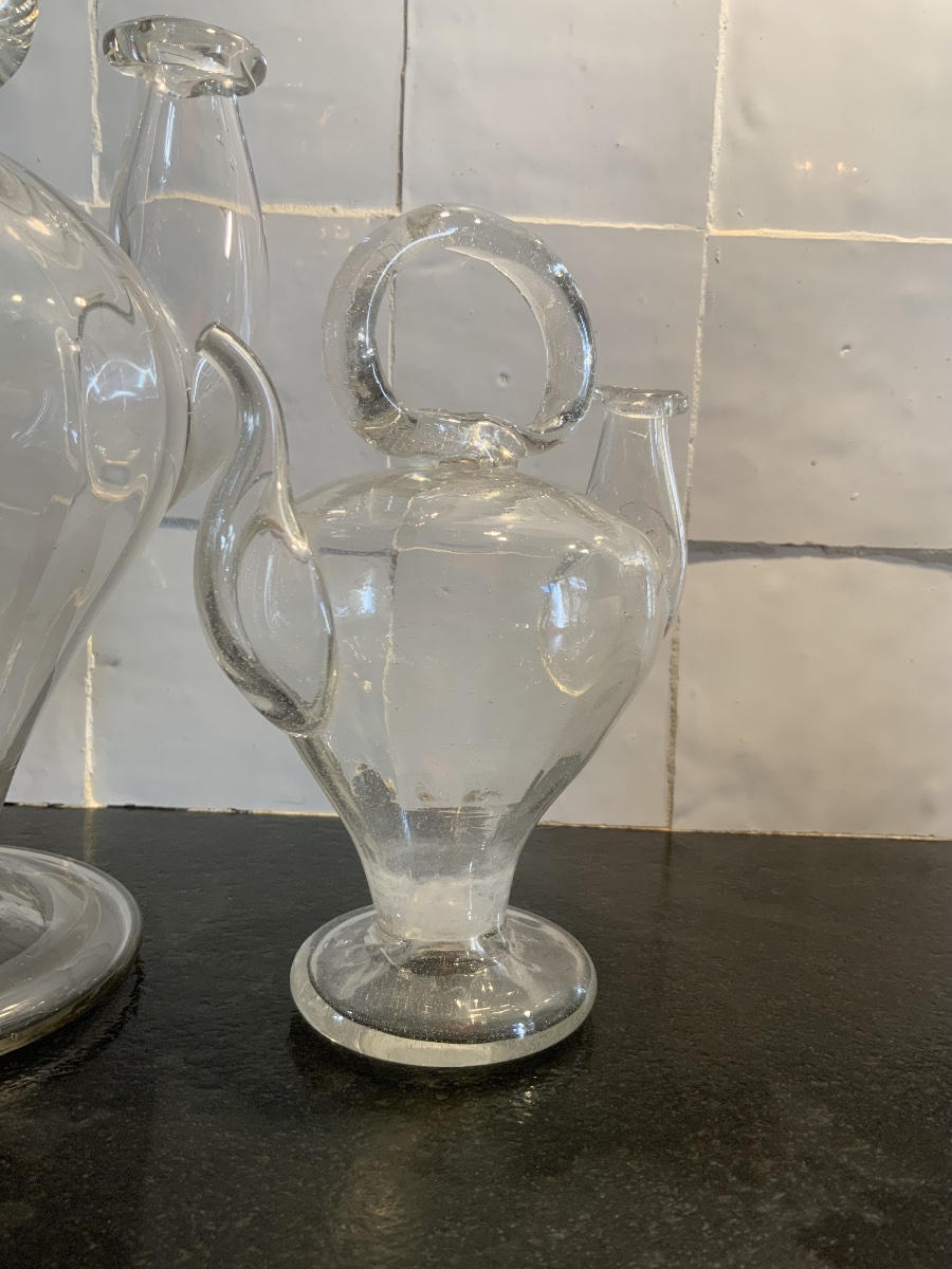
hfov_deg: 48.2
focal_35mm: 29
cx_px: 476
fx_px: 1063
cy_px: 634
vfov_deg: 61.7
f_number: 1.8
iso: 40
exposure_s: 1/50
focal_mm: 3
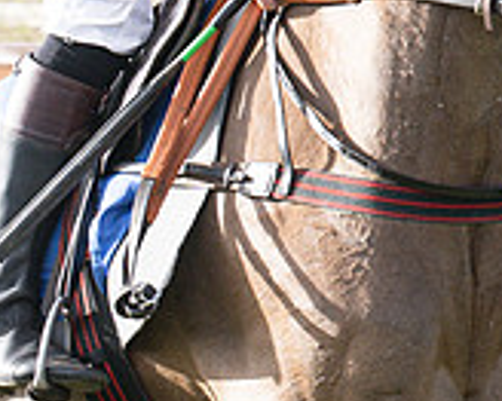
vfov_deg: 3.2
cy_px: -43
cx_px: 562
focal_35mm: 485
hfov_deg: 4.0
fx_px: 7201
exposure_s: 1/800
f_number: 5
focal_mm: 73
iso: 400
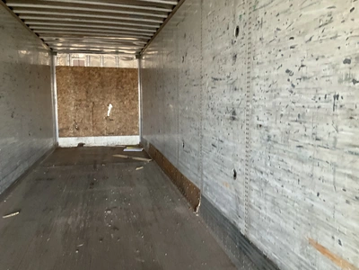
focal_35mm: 29
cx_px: 180
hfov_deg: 61.7
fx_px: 301
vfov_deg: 48.2
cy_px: 135
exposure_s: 1/60
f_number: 1.8
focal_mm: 3
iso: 160
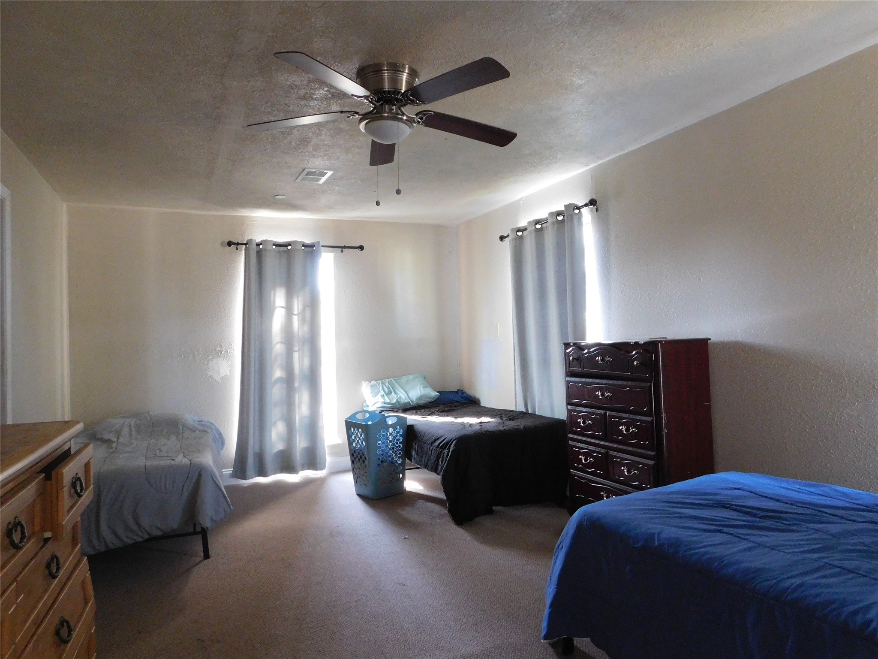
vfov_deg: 58.9
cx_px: 439
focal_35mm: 23
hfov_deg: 73.9
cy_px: 330
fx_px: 583
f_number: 3
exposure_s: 1/8
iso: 500
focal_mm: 4
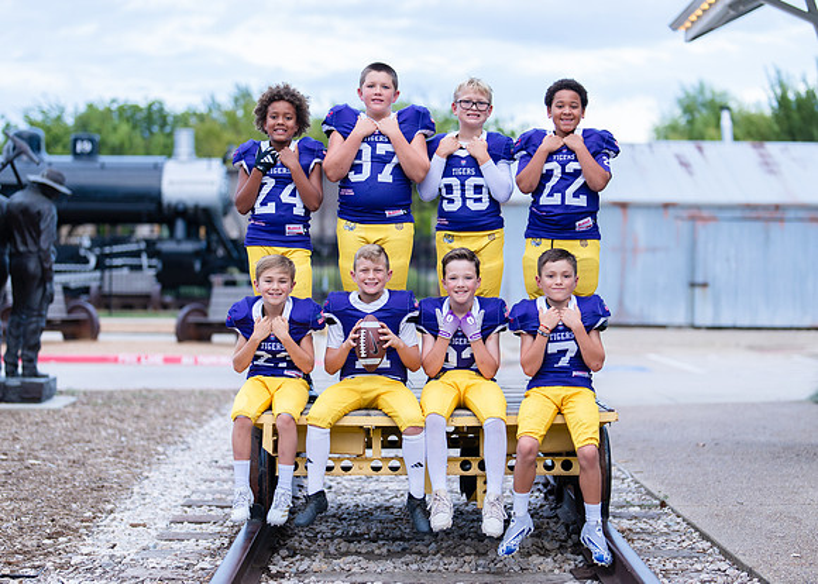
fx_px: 1699
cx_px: 439
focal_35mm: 73
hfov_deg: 27.1
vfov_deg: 19.5
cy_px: 302
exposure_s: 1/400
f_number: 1.2
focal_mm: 50
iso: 250
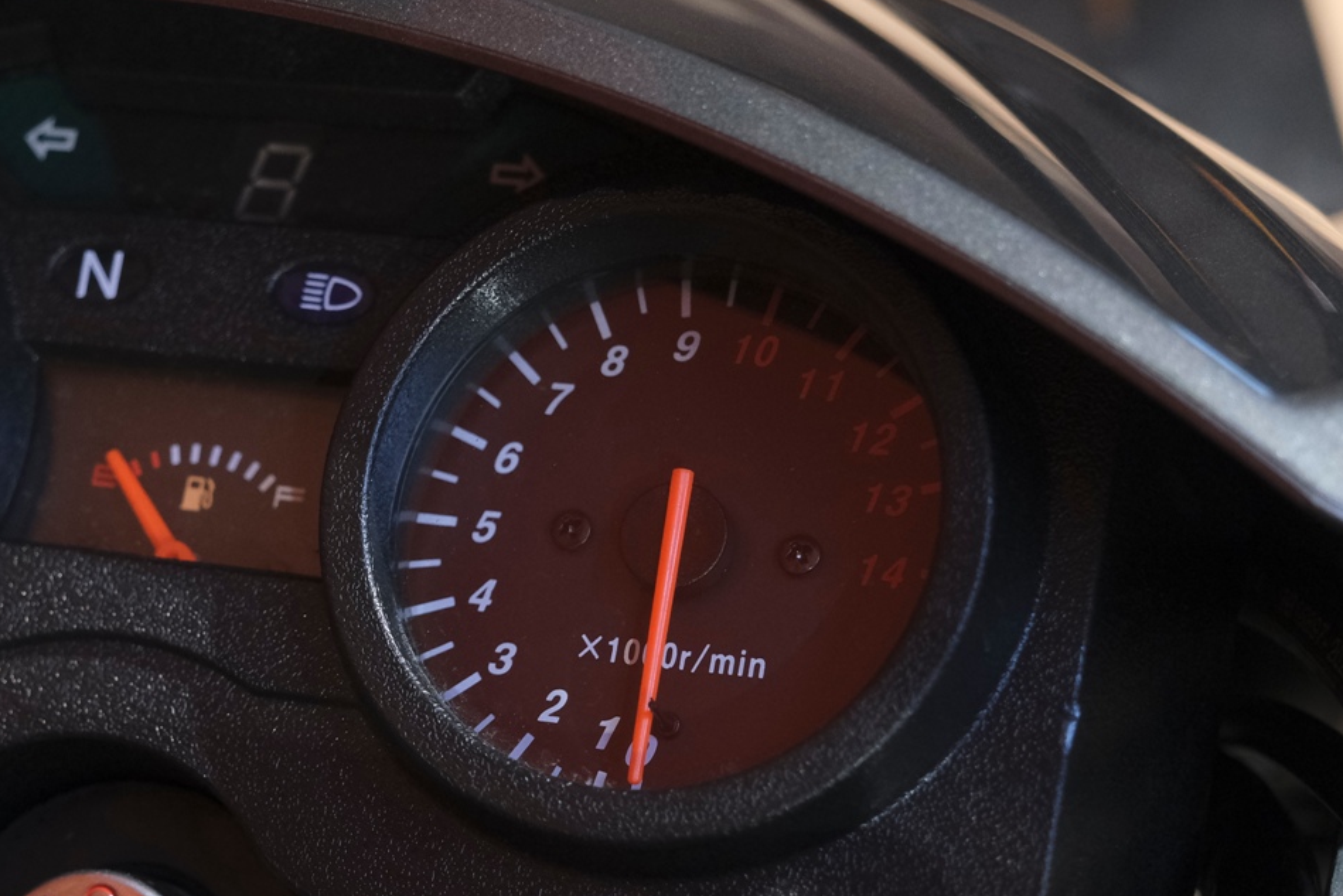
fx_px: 3395
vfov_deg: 15.0
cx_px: 287
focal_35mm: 91
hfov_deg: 22.1
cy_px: 427
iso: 2000
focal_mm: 35.8
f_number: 4
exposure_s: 1/100
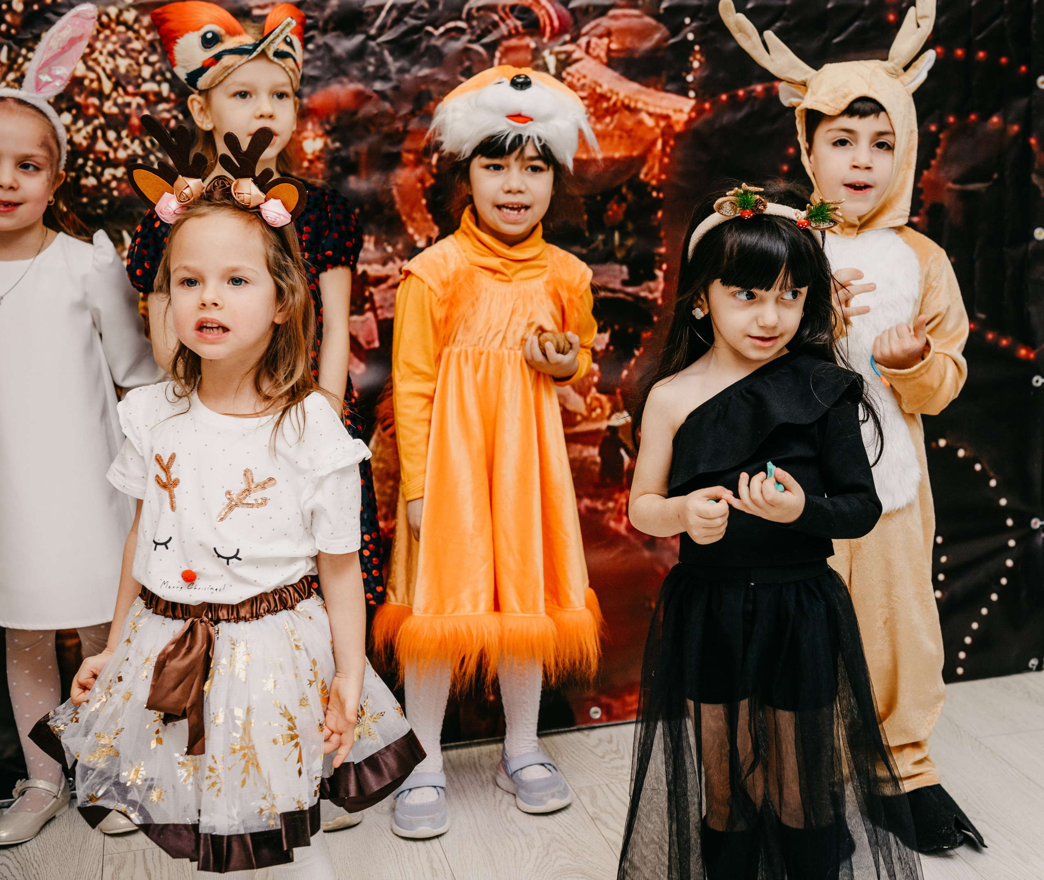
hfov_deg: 30.4
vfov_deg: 26.0
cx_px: 686
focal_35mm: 60
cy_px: 422
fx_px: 1905
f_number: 4.5
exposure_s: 1/160
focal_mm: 50
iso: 320
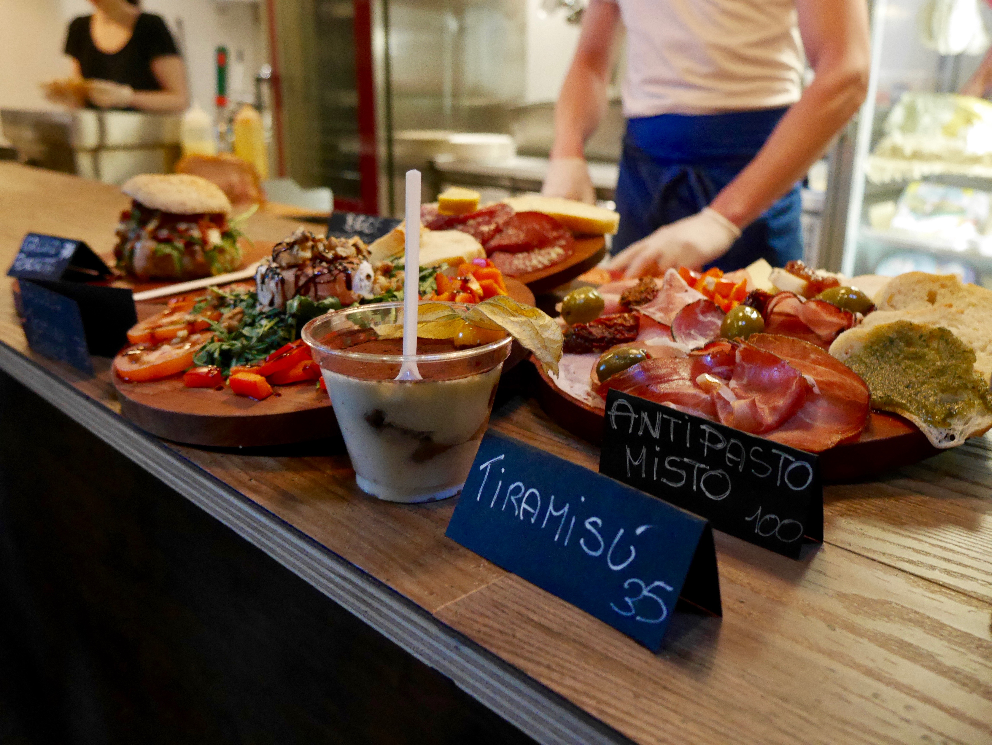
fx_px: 917
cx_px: 496
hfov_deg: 56.8
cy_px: 372
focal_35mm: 32
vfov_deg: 44.2
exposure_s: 1/30
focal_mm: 16
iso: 3200
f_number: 3.6
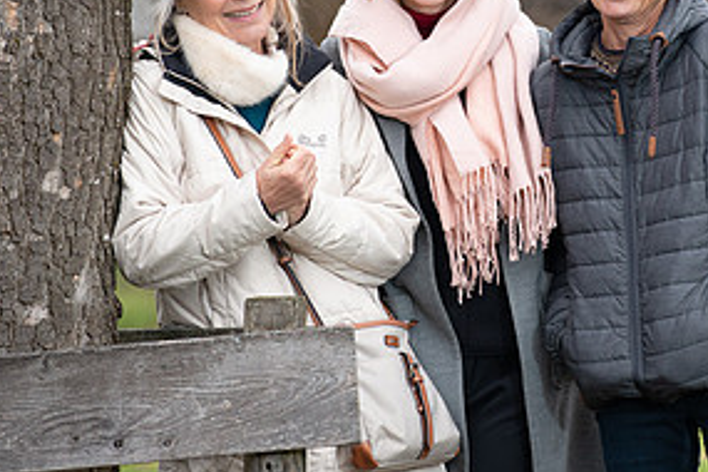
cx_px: 524
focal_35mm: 407
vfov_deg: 3.4
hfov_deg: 5.1
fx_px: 8004
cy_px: 66
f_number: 5
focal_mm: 200
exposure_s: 1/250
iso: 800
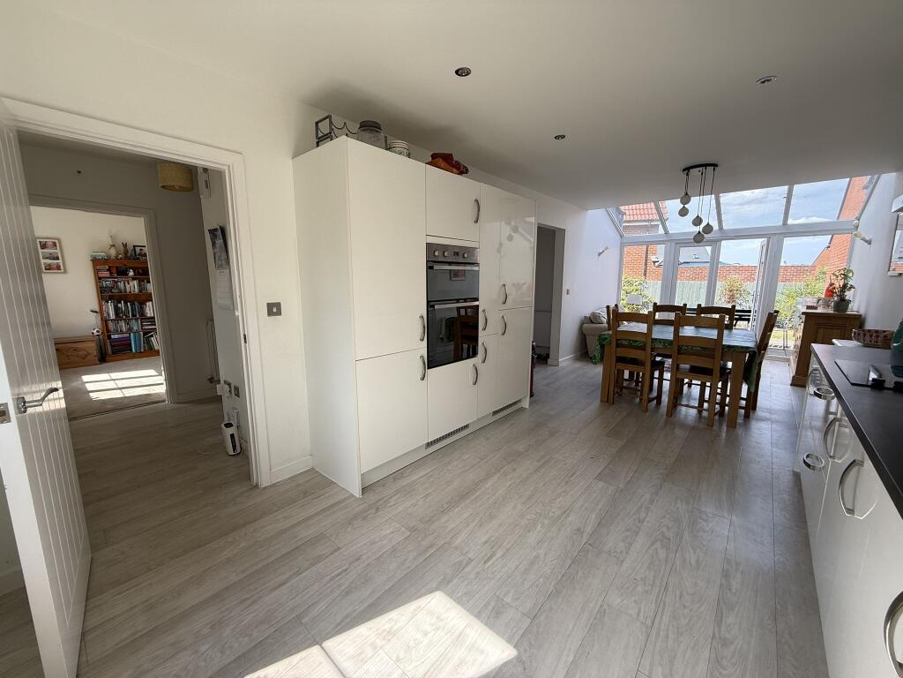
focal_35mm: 14
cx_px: 452
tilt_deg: -8.5
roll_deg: +0.0
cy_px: 339
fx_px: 365
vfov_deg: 85.7
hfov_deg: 102.1
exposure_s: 1/248
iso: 50
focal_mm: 2.22
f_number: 2.2
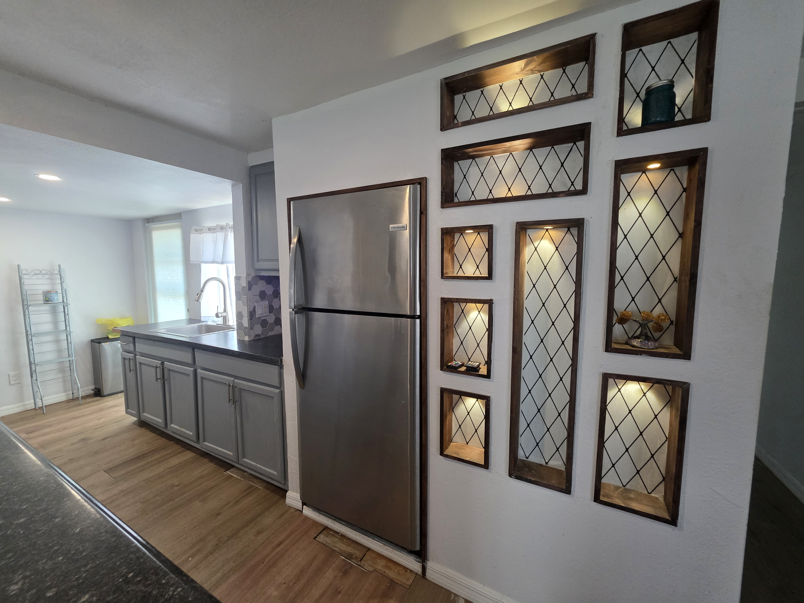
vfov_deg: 89.9
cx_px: 402
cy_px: 302
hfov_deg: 106.2
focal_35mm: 13
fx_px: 302
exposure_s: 1/120
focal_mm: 2.2
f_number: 1.9
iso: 250
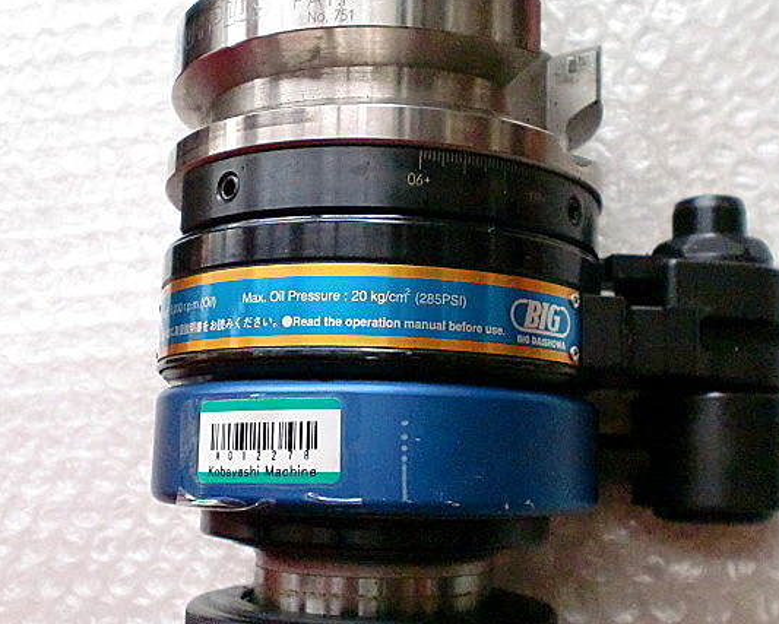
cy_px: 343
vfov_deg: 36.5
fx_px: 946
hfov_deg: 44.7
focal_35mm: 41
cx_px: 418
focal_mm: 6.3
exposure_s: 1/60
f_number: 3.1
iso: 1000
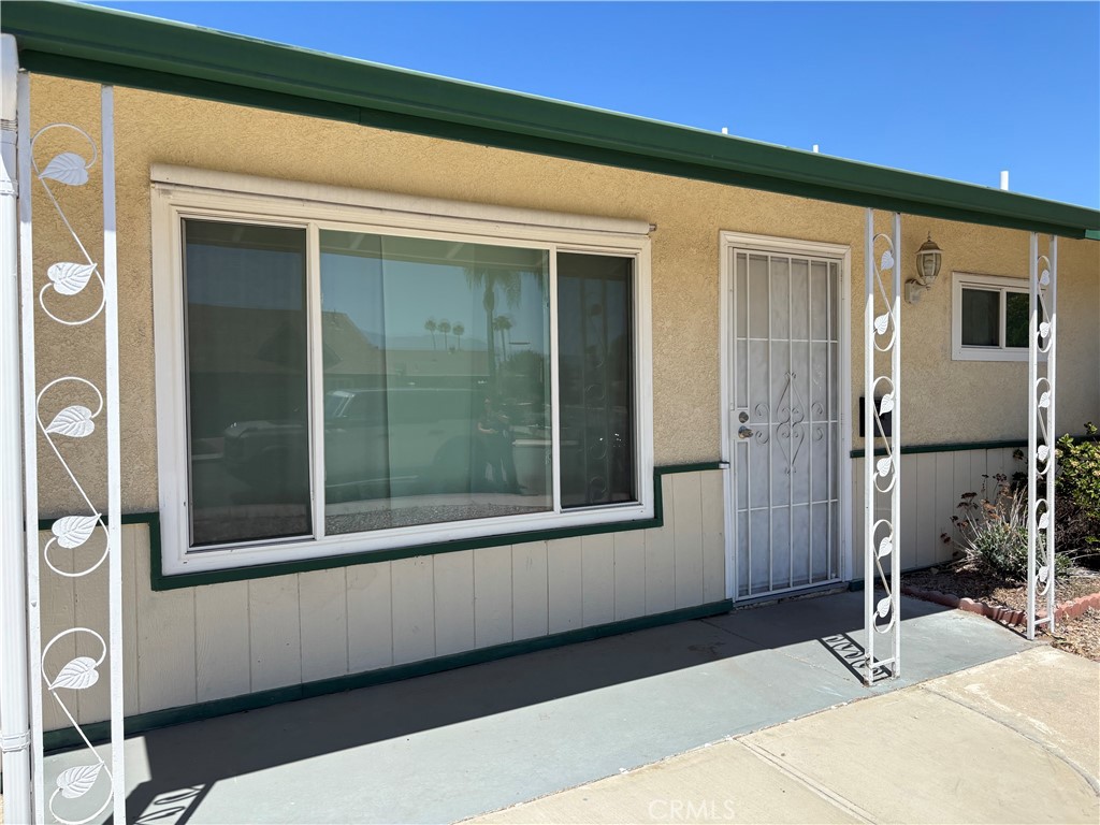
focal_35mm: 26
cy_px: 412
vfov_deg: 53.1
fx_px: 826
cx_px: 550
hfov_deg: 67.3
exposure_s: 1/3205
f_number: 1.6
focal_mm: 5.96
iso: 50
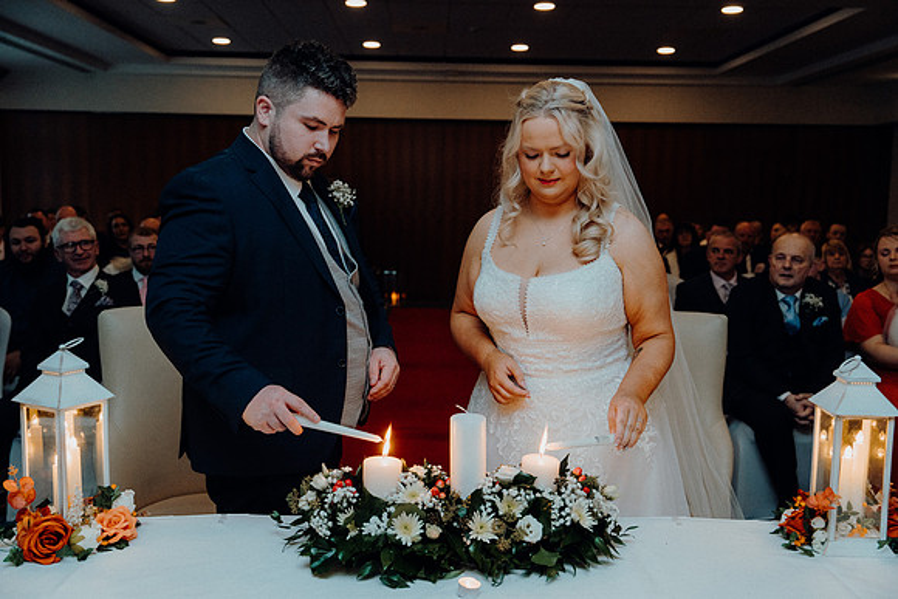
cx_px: 449
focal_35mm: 36
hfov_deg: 53.1
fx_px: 898
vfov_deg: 36.9
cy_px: 300
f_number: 3.5
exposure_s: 1/160
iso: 2500
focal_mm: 36
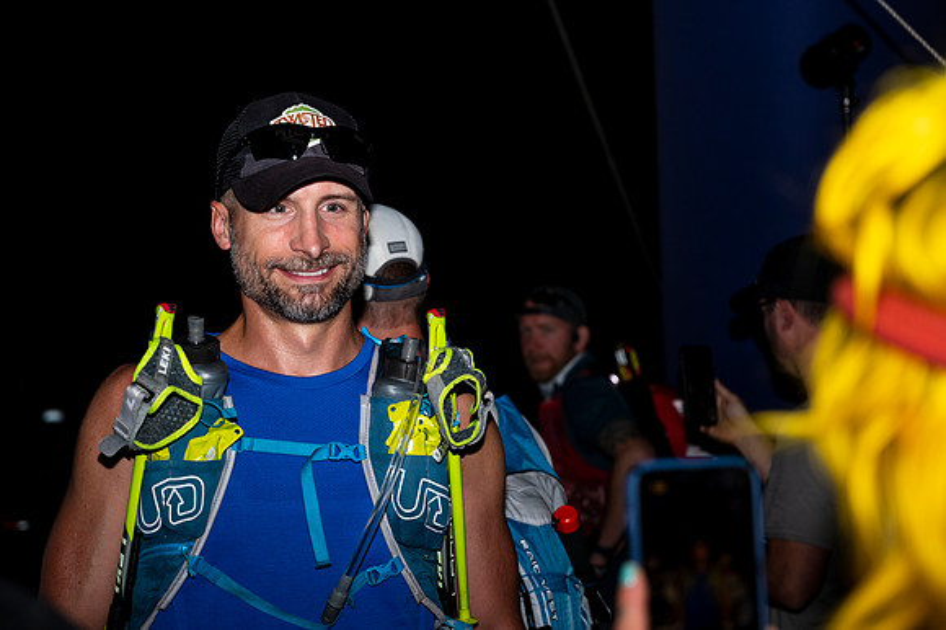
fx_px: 1835
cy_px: 275
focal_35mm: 70
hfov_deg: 28.9
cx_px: 465
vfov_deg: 19.5
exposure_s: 1/200
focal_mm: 62
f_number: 4
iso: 320
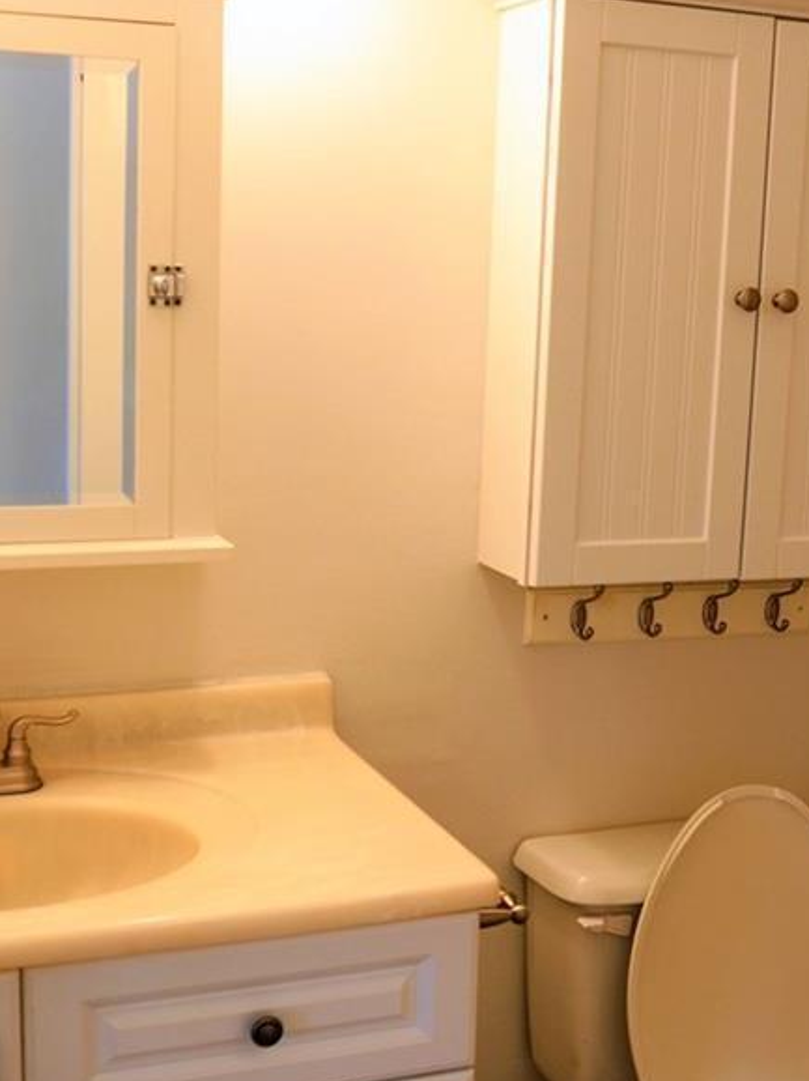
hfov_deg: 28.5
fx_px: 1590
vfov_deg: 37.5
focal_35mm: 51
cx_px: 387
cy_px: 480
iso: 400
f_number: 4
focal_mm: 20
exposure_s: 1/60
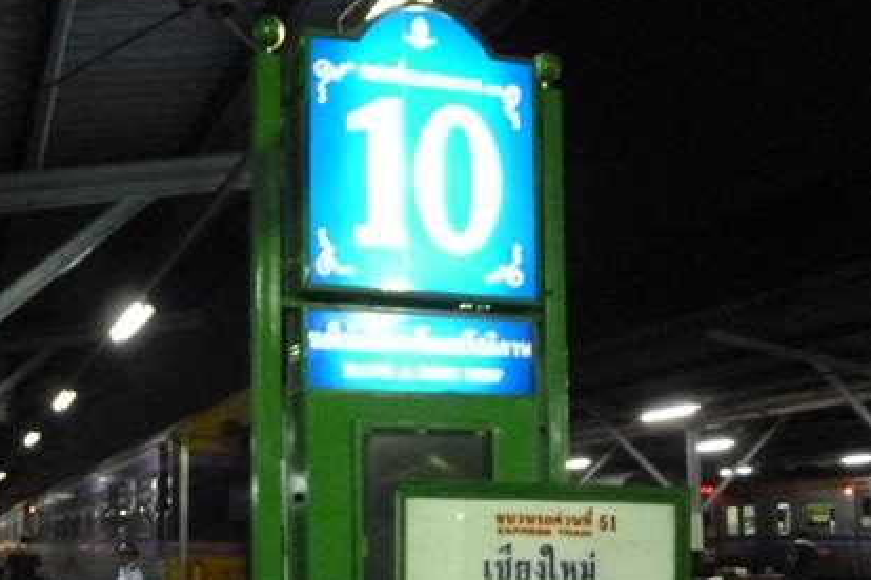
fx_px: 1089
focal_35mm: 45
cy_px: 473
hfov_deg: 42.6
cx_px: 246
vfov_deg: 29.1
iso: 1000
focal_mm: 5
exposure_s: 1/15
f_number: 3.1
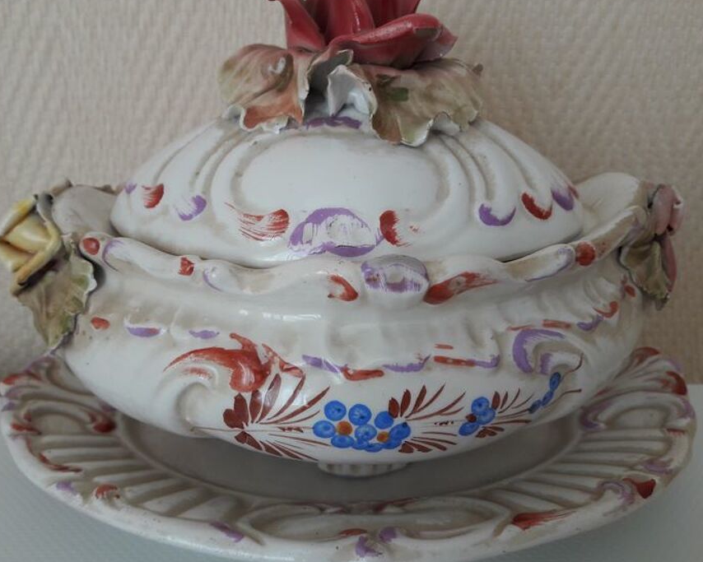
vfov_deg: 45.8
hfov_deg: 55.5
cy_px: 260
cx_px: 311
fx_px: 666
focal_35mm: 32
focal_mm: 3.7
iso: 40
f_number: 1.9
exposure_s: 1/100
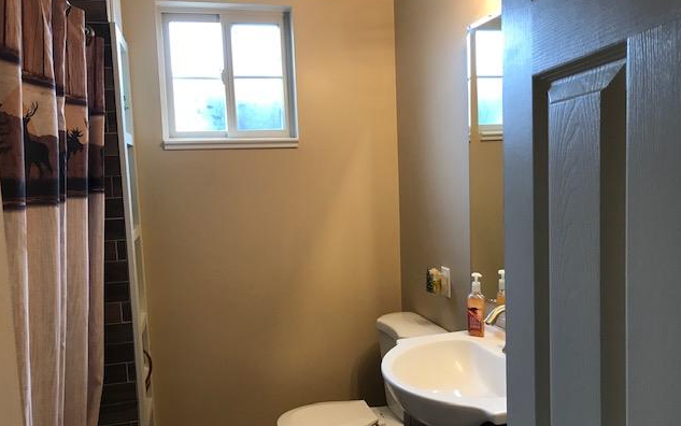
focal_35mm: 30
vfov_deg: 41.8
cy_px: 229
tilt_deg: -4.7
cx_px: 341
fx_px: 557
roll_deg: +2.3
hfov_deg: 62.9
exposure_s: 1/30
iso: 25
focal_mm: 3.99
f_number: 1.8
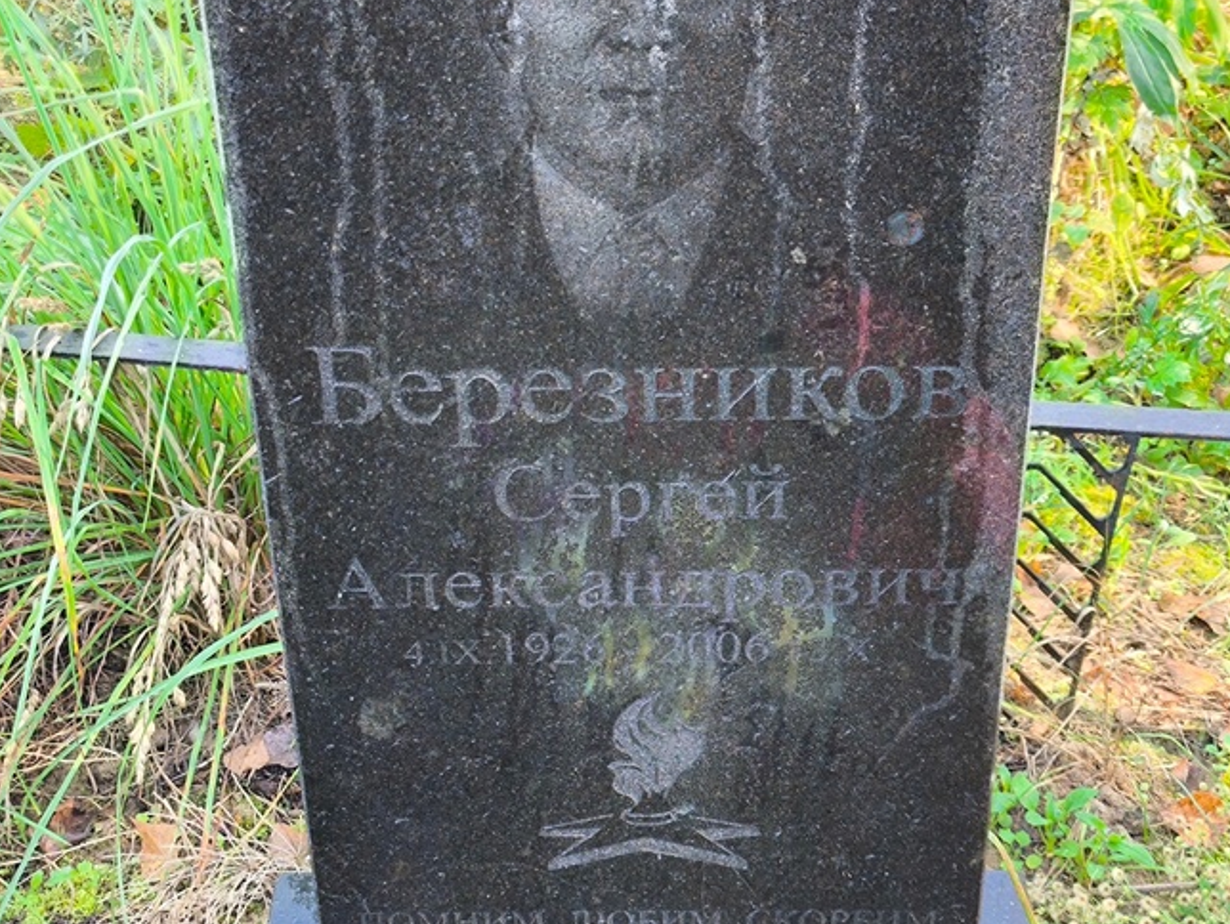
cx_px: 627
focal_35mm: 62
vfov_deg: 23.7
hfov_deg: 31.2
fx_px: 2205
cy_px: 512
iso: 100
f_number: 1.7
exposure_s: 1/60
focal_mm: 4.71
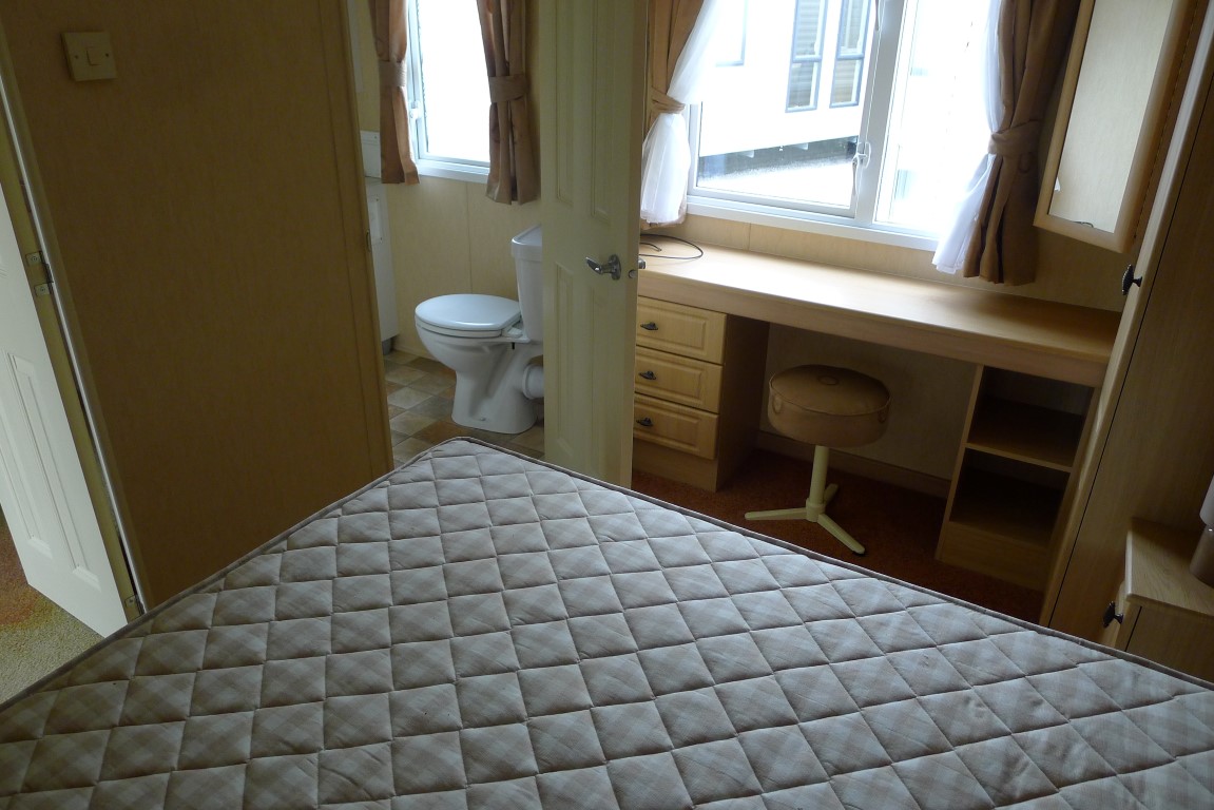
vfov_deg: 53.2
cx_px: 607
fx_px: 809
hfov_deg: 73.7
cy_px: 405
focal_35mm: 24
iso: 200
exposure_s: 1/60
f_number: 2
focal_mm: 5.1
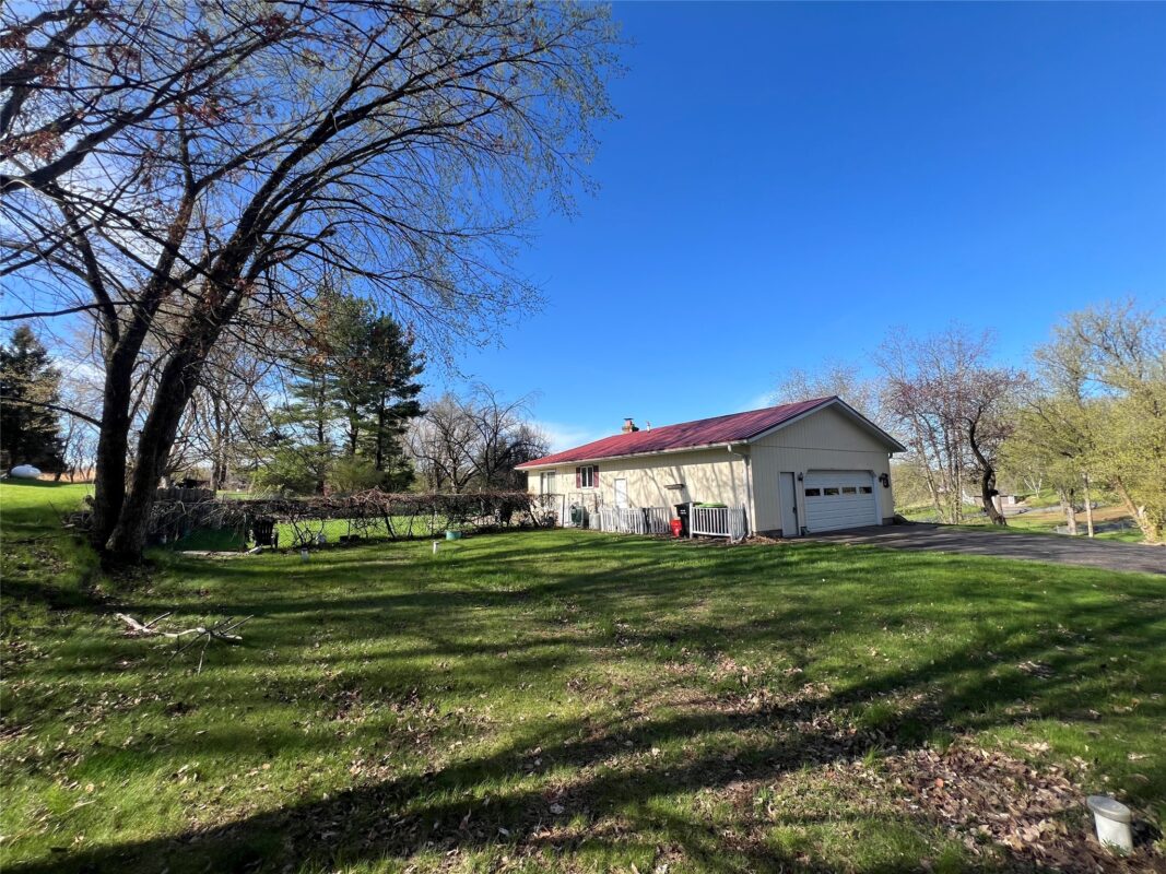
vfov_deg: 89.9
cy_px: 437
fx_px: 438
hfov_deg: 106.2
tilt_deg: +6.8
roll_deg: +1.6
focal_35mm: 13
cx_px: 583
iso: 32
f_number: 1.8
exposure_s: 1/1033
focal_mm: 1.57
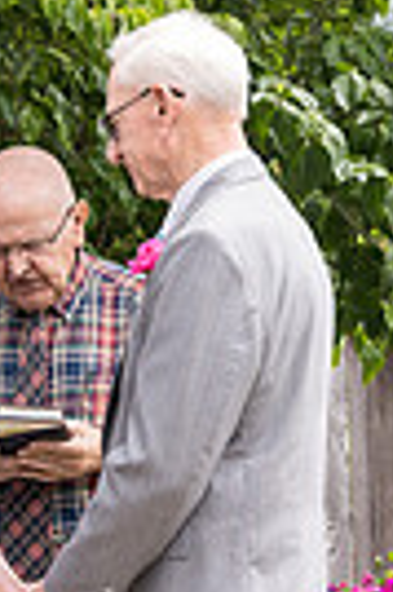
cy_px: 406
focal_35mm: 175
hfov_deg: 7.8
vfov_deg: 11.7
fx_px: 2873
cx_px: 75
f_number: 5
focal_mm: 52
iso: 400
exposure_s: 1/500
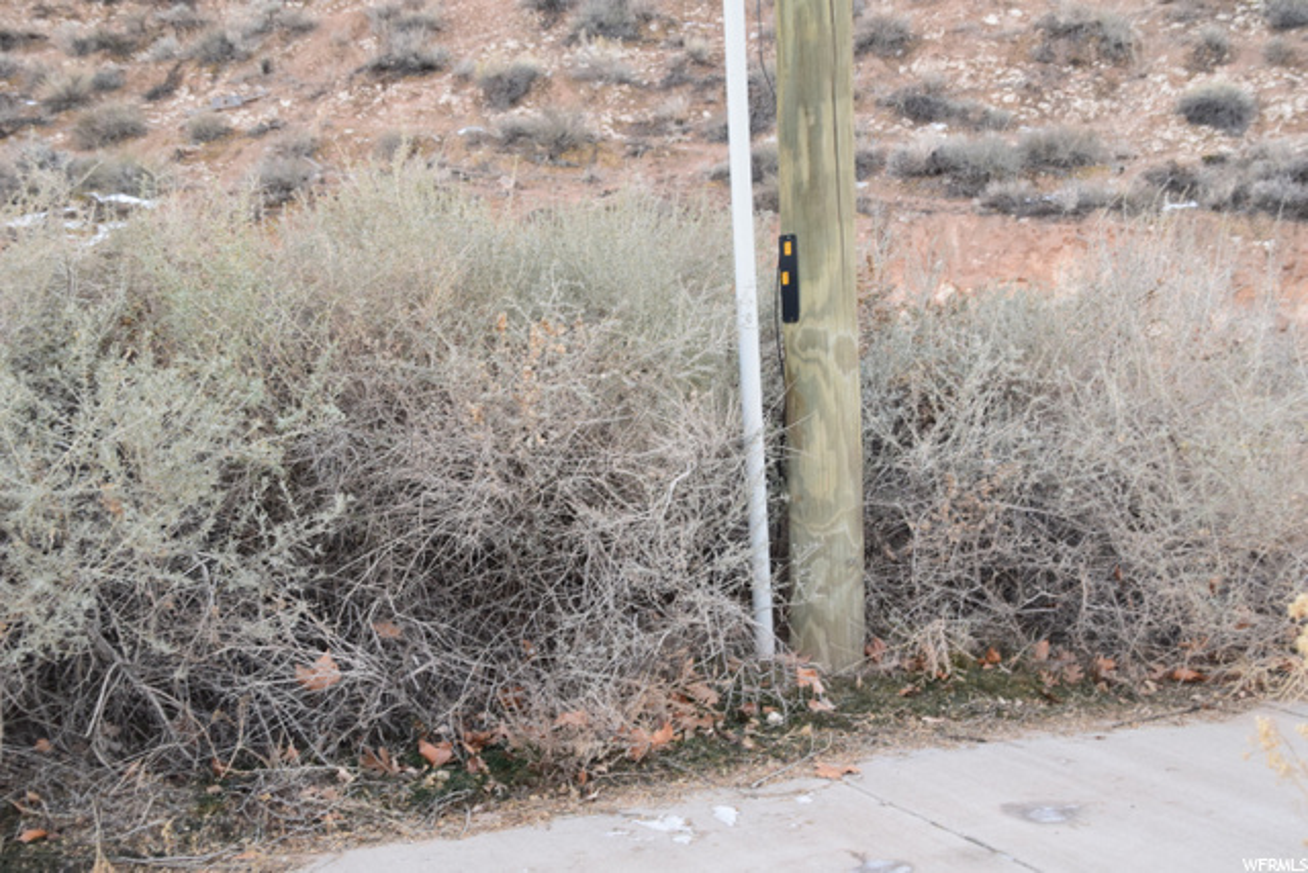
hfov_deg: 43.6
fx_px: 1635
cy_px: 436
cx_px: 654
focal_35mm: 45
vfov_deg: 29.9
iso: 1600
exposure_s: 1/60
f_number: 6.3
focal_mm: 30
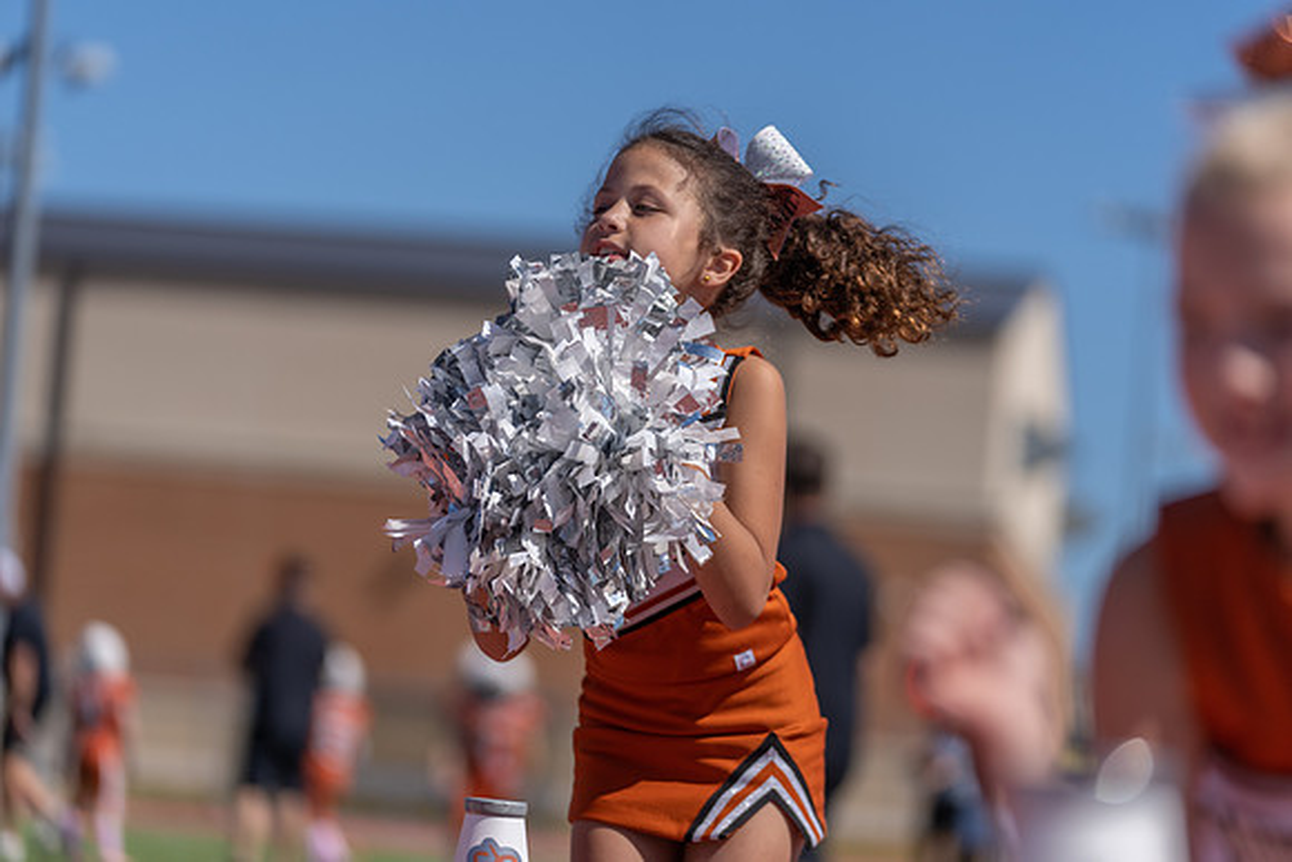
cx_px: 646
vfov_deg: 9.3
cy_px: 431
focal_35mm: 148
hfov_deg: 13.9
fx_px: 5313
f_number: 2.8
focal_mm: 148
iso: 100
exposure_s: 1/3200
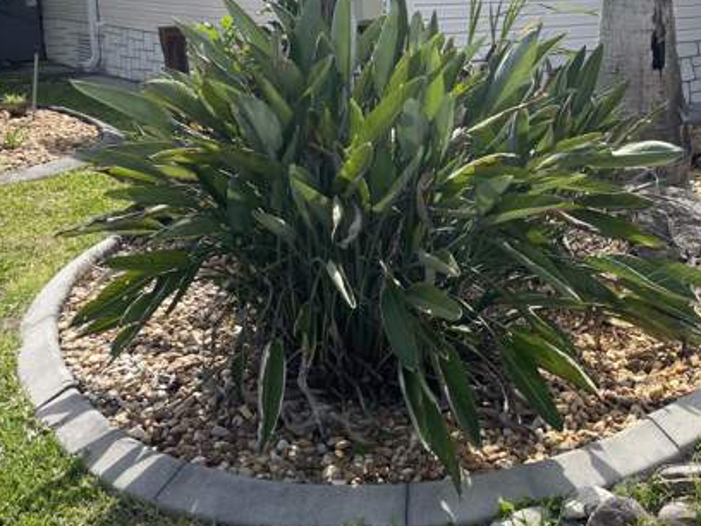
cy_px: 119
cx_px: 557
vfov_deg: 28.1
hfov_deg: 36.3
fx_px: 1033
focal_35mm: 51
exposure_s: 1/2564
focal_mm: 4.2
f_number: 1.6
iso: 32
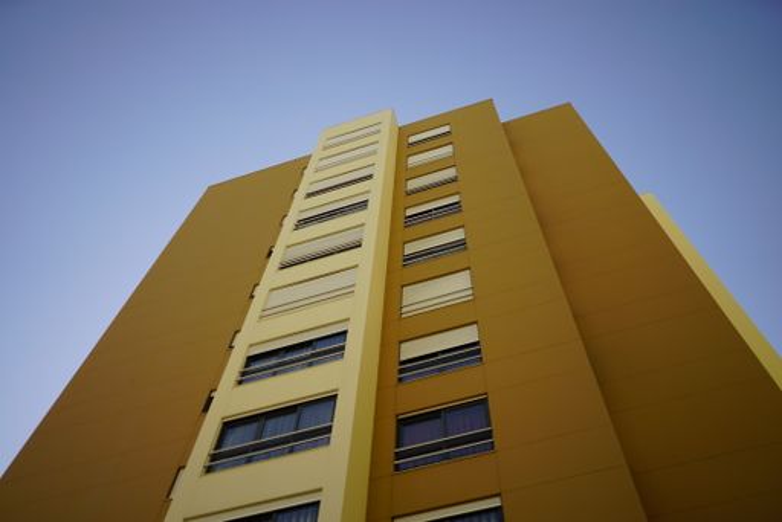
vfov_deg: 37.9
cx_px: 391
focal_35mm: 35
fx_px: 761
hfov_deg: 54.4
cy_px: 261
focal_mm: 35
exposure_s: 1/8000
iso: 100
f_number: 1.4
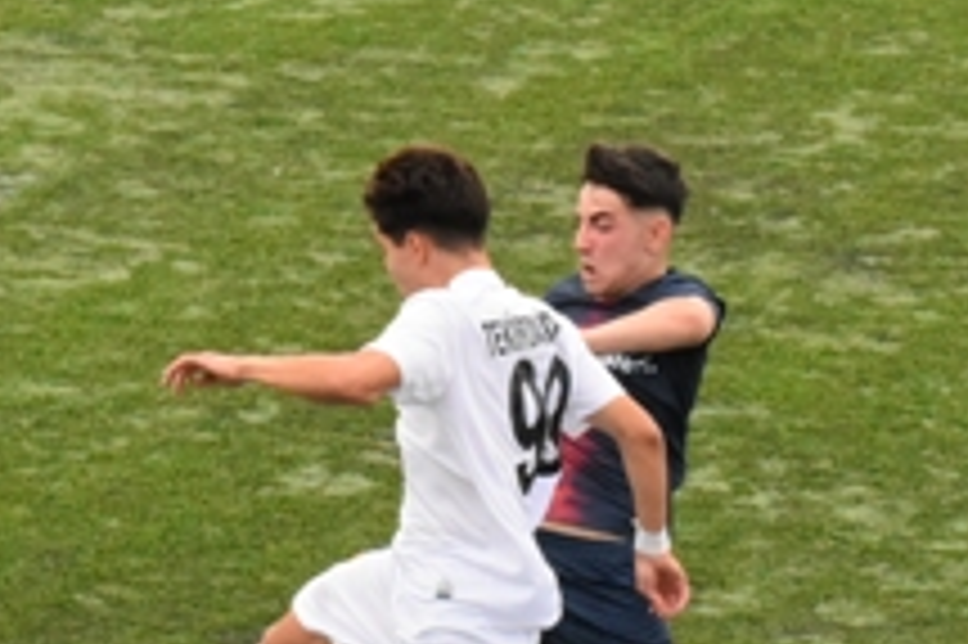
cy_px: 466
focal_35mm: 313
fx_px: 8410
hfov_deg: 6.6
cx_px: 203
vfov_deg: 4.4
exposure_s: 1/1250
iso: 6400
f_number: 18
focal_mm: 70
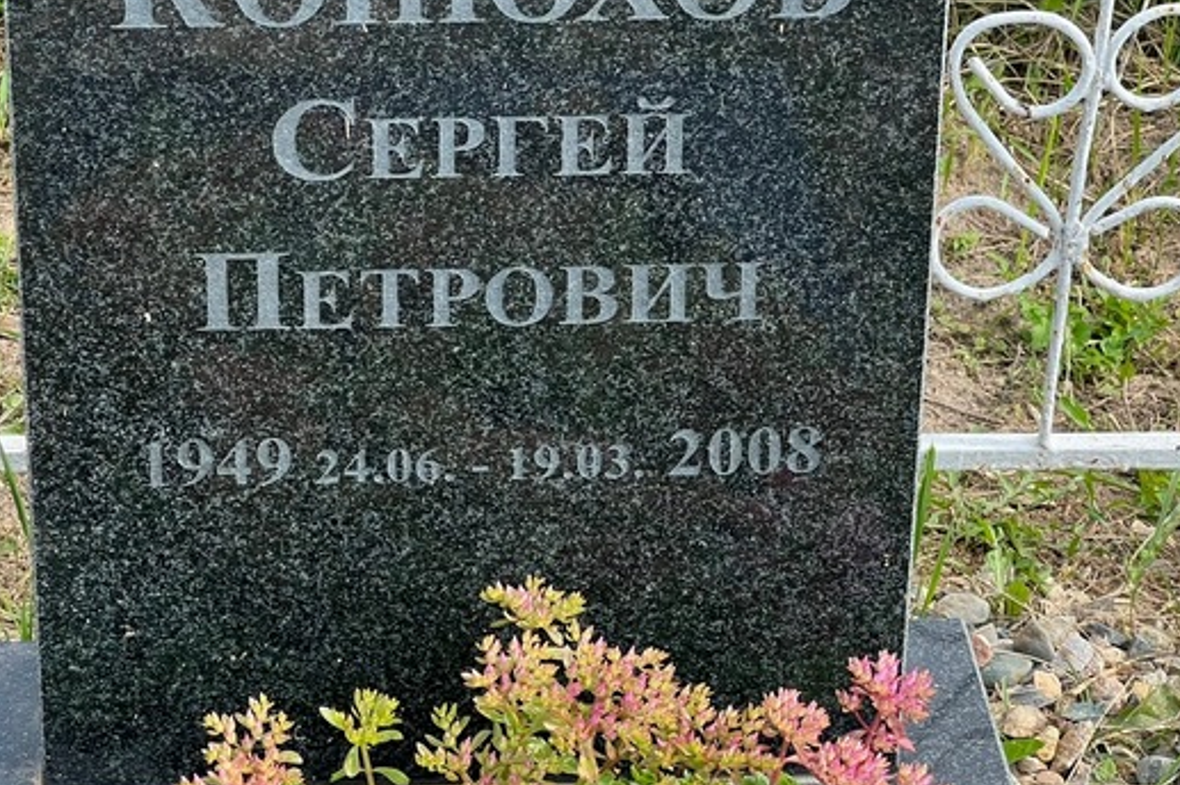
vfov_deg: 11.0
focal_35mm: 124
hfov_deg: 16.5
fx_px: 4062
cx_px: 607
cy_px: 322
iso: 32
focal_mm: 9
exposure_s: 1/160
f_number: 2.8
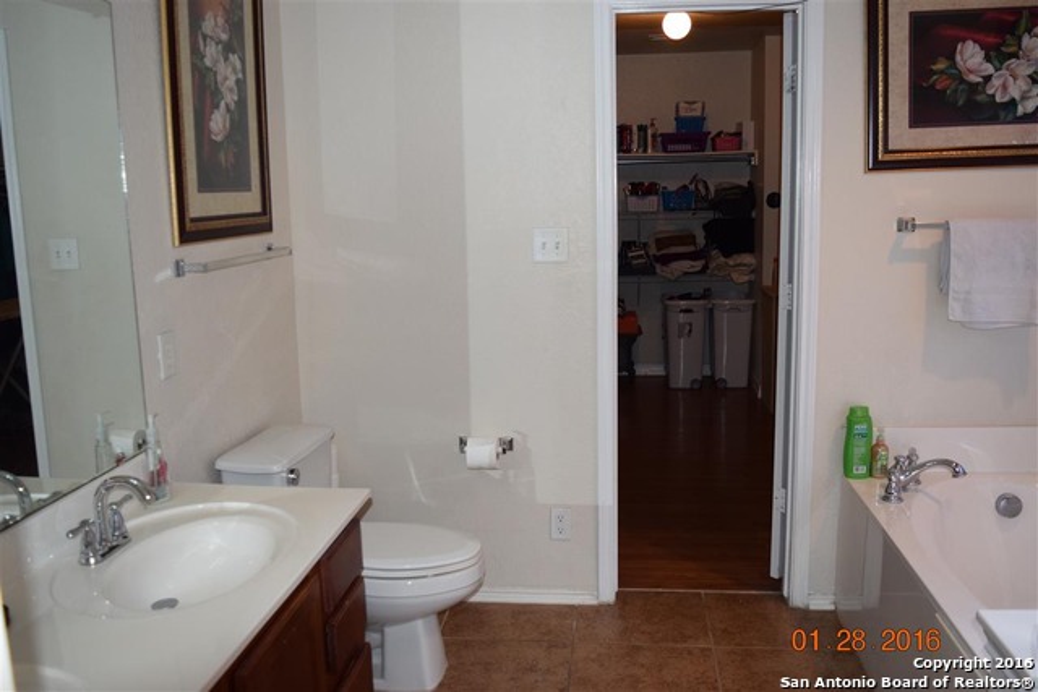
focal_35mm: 32
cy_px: 346
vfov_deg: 41.7
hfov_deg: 59.5
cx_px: 519
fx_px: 908
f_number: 4.5
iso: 800
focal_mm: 21
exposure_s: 1/80
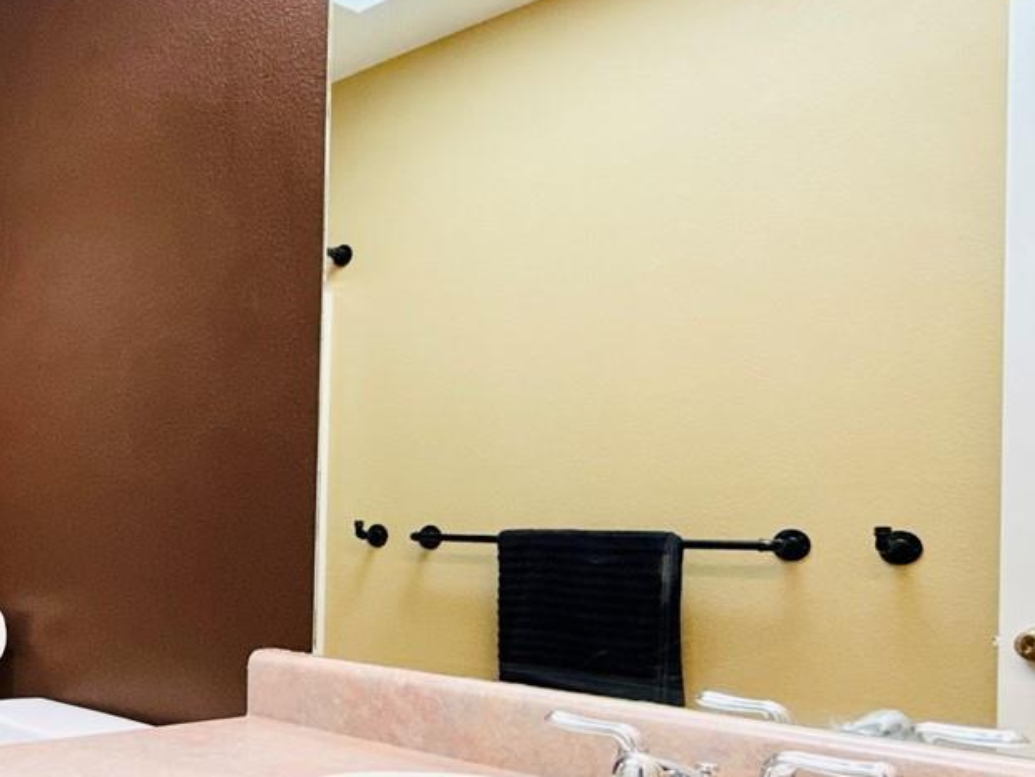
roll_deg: -1.6
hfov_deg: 41.7
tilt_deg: +1.0
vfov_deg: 39.2
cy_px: 524
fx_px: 1077
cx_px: -82
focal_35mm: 36
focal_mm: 2.22
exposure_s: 1/120
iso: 250
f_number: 2.2
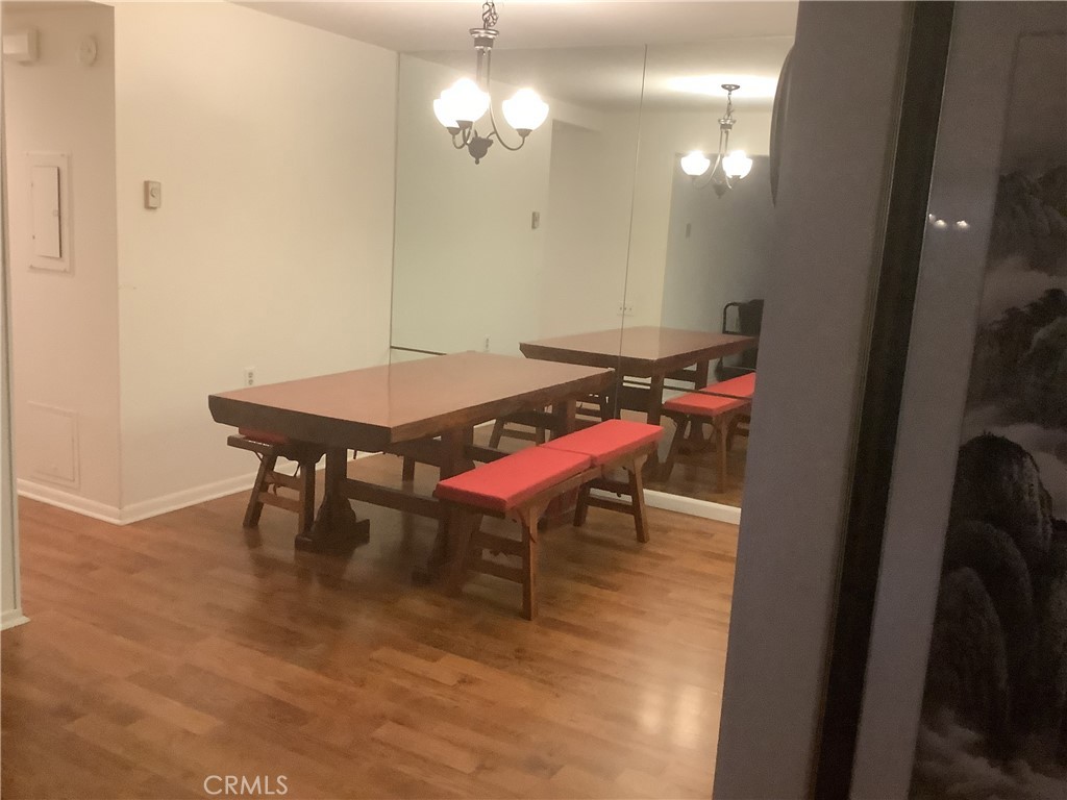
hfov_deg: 58.4
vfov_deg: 45.4
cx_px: 534
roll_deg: -2.7
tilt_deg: -10.7
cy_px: 400
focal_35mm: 31
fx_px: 956
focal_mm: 3.3
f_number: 2.4
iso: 400
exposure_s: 1/60
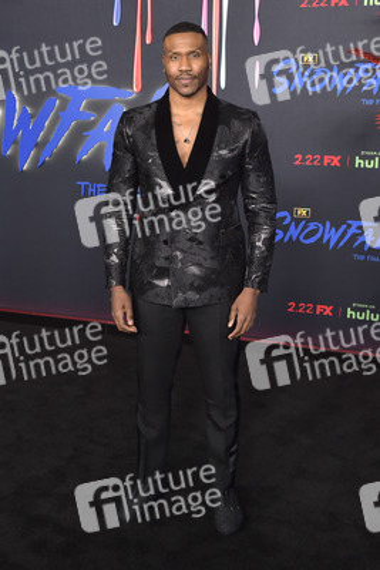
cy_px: 285
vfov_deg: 43.6
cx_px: 190
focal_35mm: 45
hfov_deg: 29.9
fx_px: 712
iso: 2000
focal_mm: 45
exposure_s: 1/250
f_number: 6.3
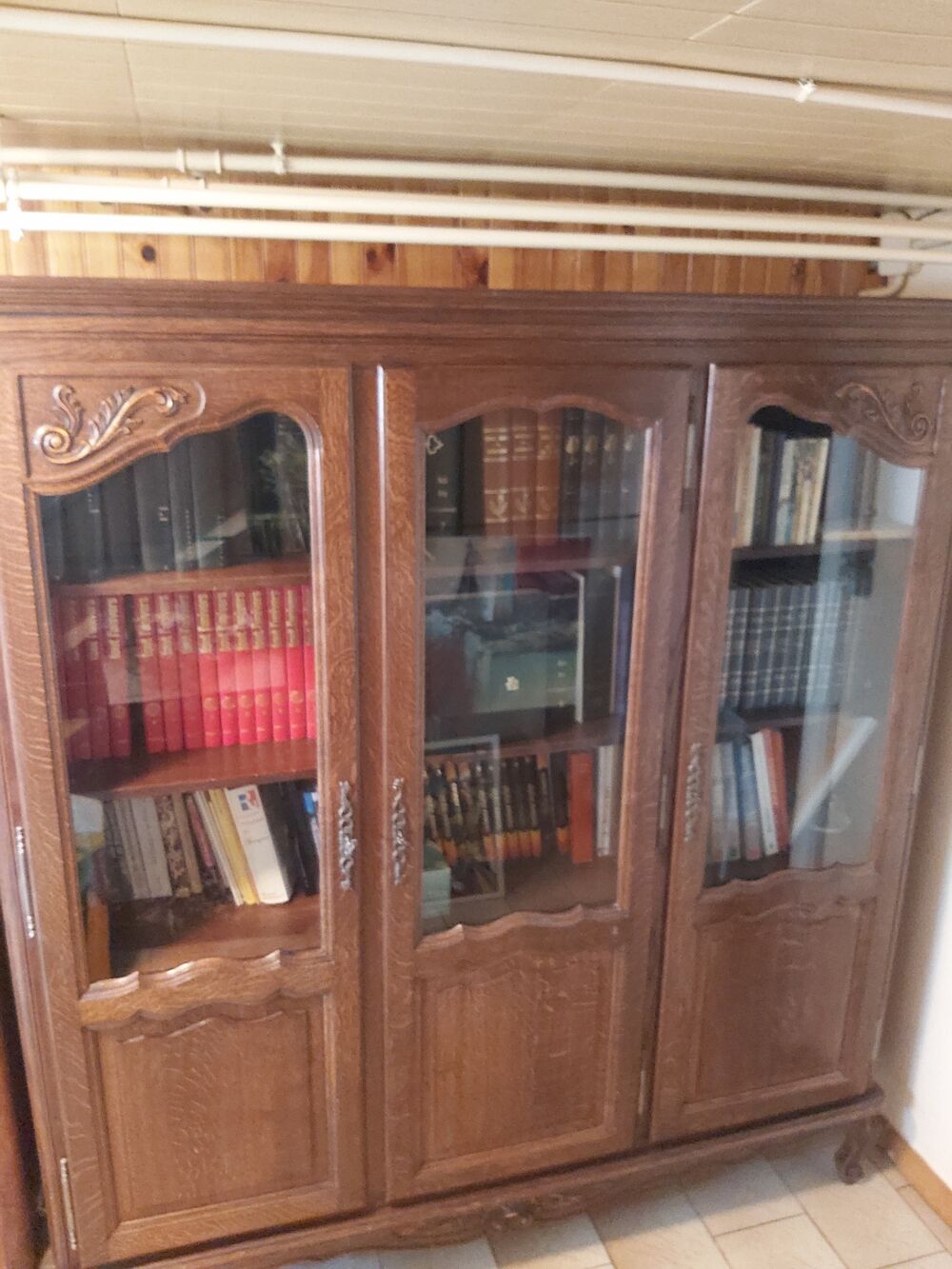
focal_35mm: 26
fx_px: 953
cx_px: 476
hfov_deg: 53.1
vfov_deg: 67.3
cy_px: 634
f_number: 1.7
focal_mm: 3.92
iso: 2000
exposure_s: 1/14
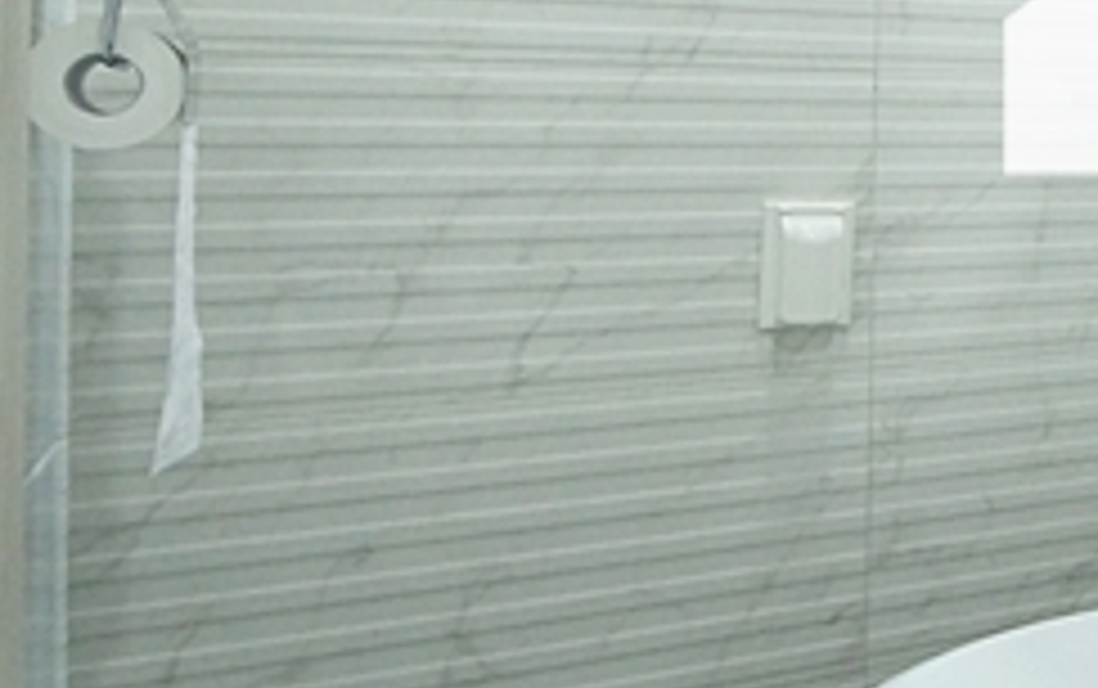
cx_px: 1557
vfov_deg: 25.0
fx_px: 1498
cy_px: 45
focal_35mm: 50
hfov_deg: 29.1
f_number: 5.6
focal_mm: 10
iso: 1600
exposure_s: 1/80
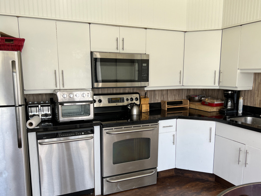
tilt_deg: -8.9
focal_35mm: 31
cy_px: 113
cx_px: 129
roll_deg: +0.2
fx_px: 234
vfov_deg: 45.3
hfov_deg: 58.3
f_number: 1.5
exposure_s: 1/121
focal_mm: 5.7
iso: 40
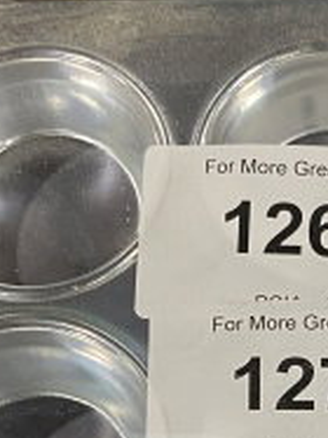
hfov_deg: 12.9
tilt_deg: -75.5
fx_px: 1429
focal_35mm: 113
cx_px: 340
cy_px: 620
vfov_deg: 16.2
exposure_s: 1/84
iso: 125
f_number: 1.8
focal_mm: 4.25
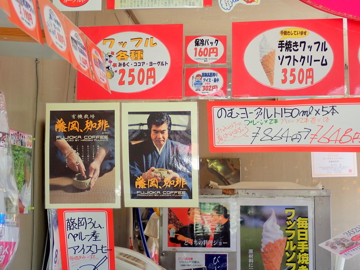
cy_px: 135
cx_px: 180
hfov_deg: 33.8
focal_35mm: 57
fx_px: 593
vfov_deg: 25.7
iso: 200
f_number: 3.5
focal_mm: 10.29
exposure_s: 1/60
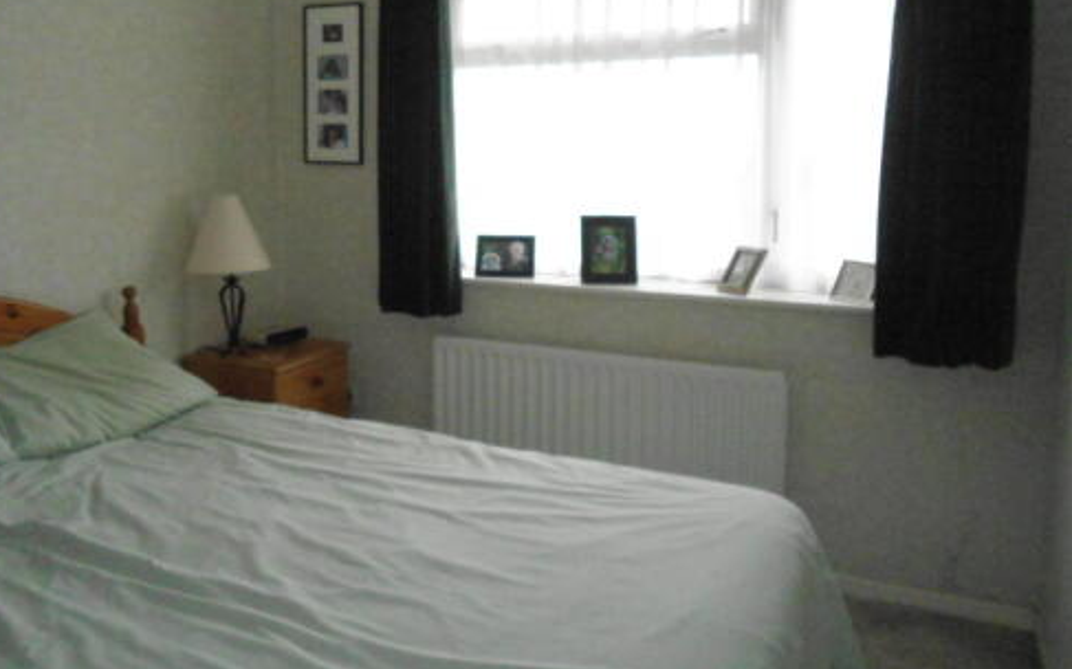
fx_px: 964
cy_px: 276
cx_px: 437
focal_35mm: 33
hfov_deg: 57.8
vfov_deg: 38.2
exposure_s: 1/100
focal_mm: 4.7
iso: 800
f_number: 2.8
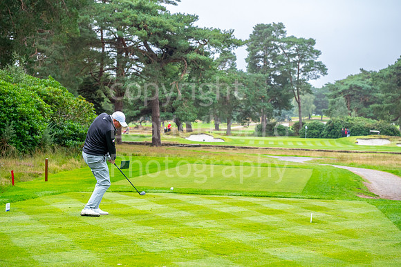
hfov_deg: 17.1
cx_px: 200
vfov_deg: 11.4
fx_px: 1337
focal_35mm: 120
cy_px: 134
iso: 1000
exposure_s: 1/640
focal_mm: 120
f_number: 5.6
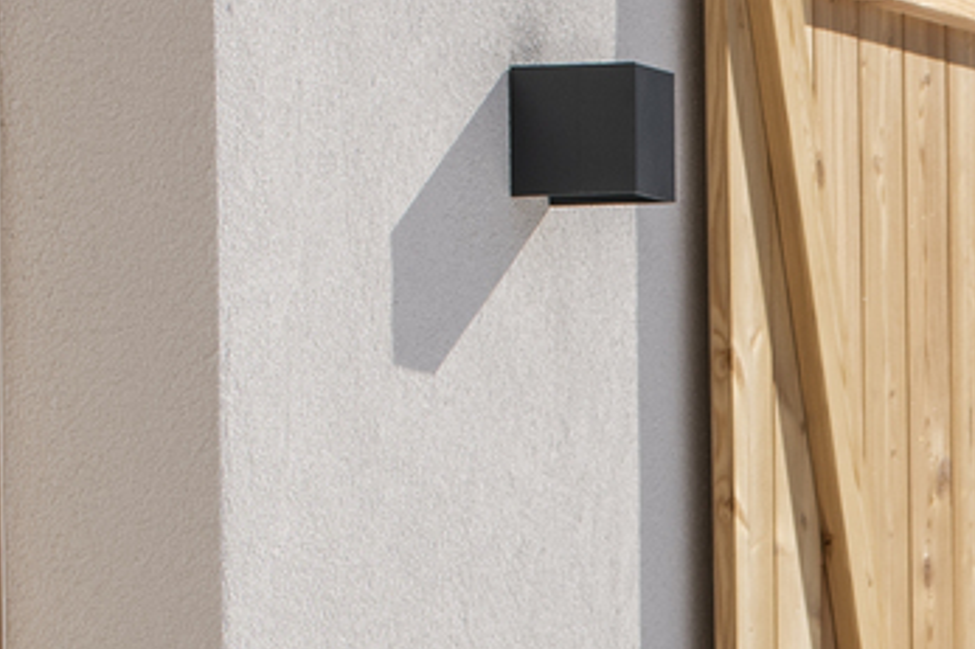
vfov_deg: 2.0
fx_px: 18678
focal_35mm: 690
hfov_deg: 3.0
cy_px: 1273
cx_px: 1492
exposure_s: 1/1250
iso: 100
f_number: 5.6
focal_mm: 116
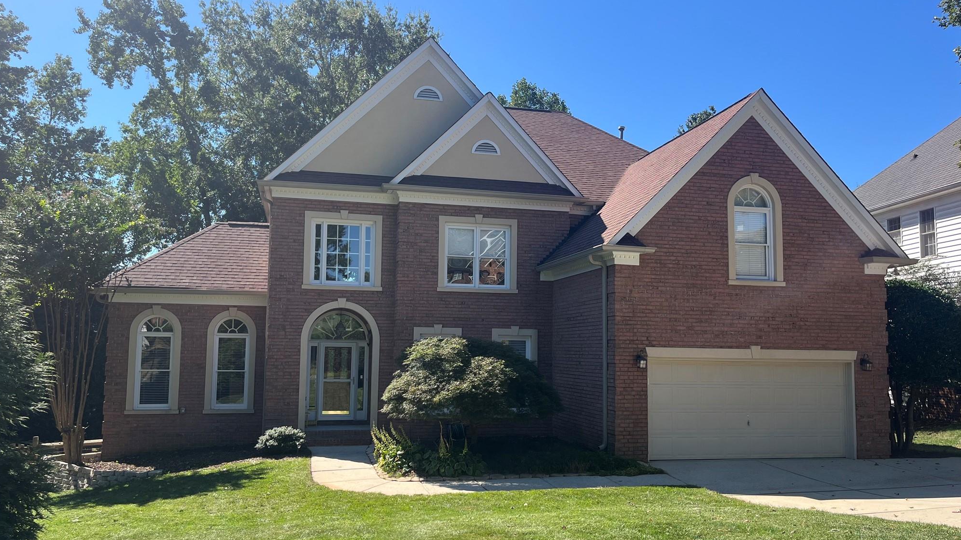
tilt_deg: +4.4
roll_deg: -0.1
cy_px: 282
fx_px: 739
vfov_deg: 40.2
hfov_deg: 66.1
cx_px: 470
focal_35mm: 29
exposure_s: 1/1923
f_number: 1.6
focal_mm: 5.1
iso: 50
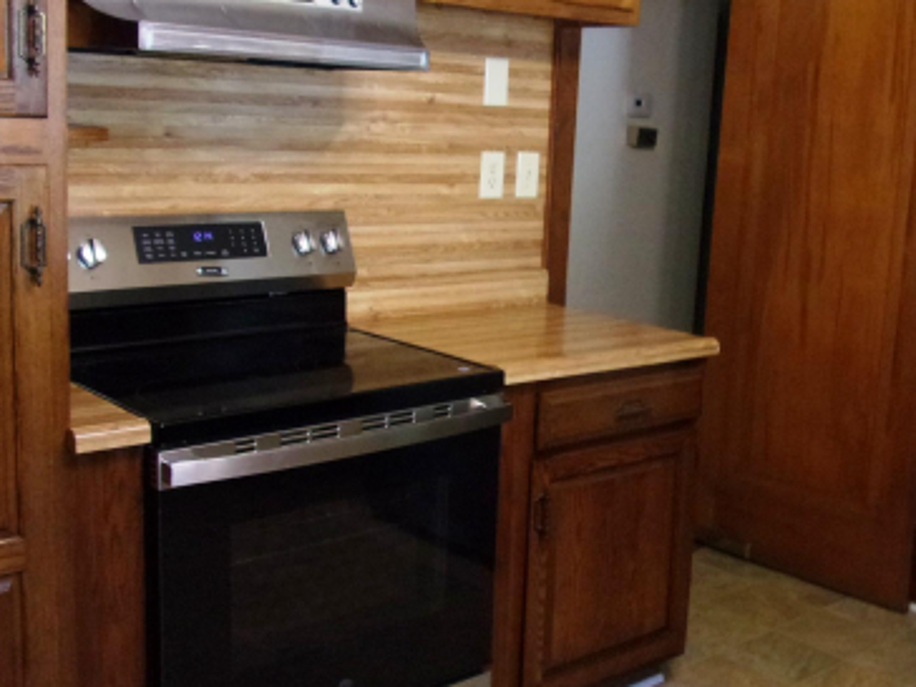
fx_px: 1164
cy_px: 294
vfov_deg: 32.8
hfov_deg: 42.9
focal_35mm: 44
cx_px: 489
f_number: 3.3
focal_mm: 4.3
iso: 200
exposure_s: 1/34
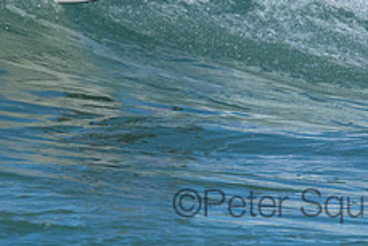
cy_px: -64
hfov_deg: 1.0
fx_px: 20723
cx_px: 297
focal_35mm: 2026
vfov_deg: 0.7
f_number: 11
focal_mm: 800
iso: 2000
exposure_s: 1/2000
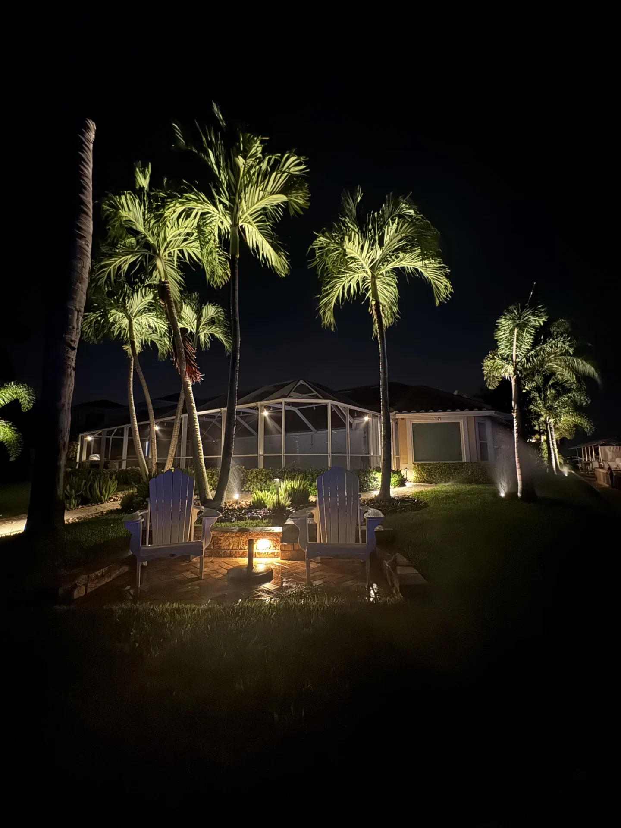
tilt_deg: +8.3
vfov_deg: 102.1
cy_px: 414
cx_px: 310
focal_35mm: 14
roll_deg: +1.3
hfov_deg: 85.7
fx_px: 335
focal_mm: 2.22
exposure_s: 1/7
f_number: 2.2
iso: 3200
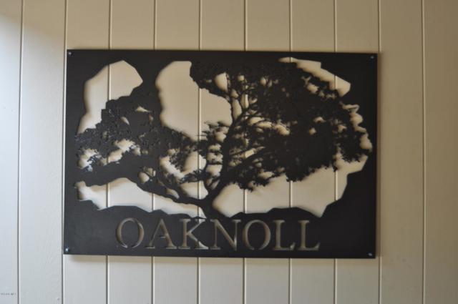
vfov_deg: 41.6
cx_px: 229
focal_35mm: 32
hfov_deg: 59.6
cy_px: 152
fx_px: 400
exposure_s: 1/13
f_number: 4.5
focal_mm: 21
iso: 200
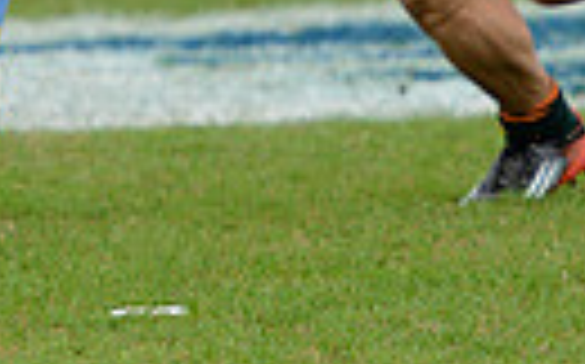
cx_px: 171
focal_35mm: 771
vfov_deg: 1.7
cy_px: -488
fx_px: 12282
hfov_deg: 2.7
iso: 400
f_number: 2.8
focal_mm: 170
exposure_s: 1/500
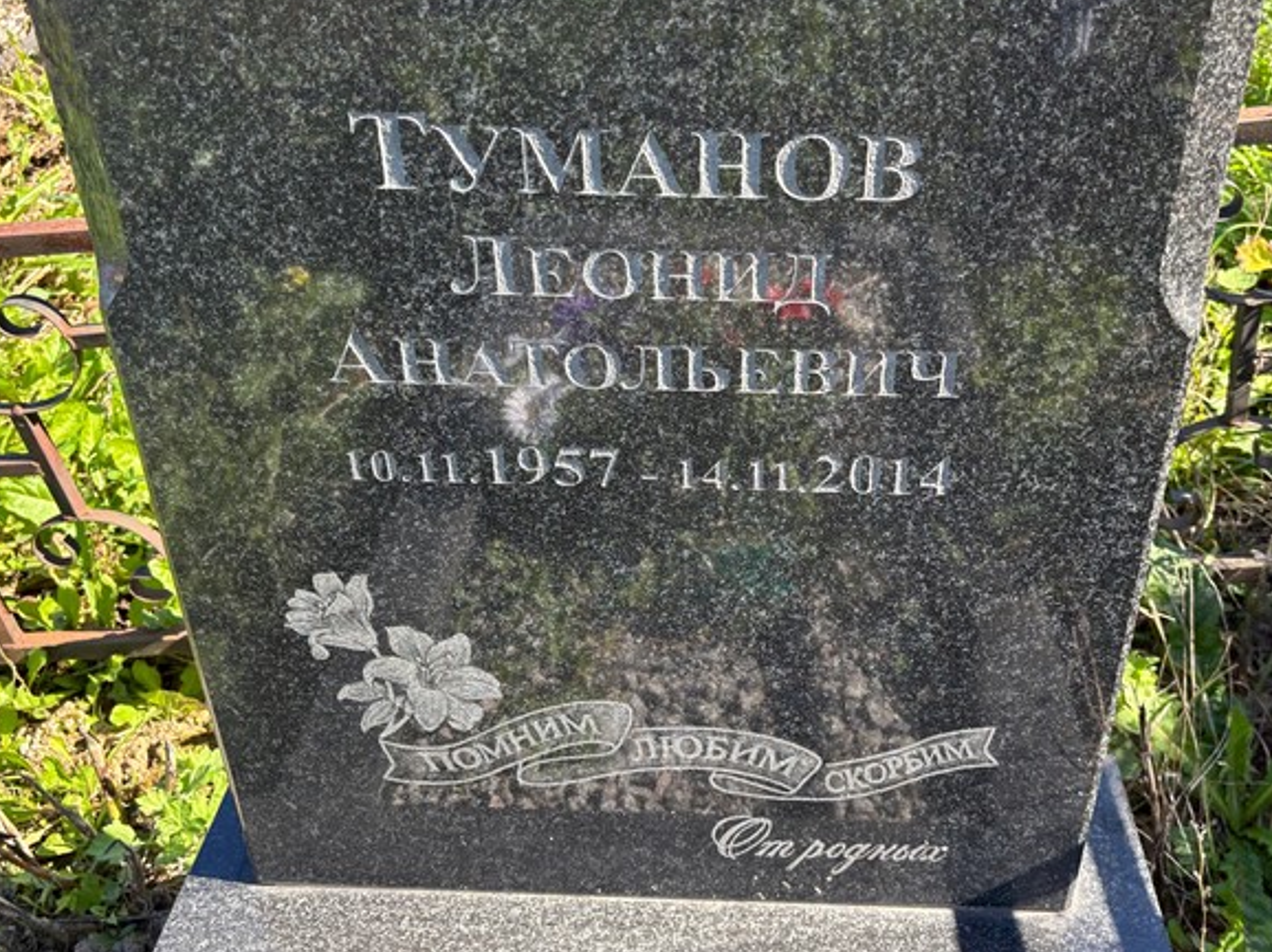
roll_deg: +3.6
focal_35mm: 36
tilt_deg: -36.7
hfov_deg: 51.3
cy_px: 389
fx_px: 1322
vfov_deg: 39.5
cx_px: 711
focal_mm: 5.96
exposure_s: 1/421
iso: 50
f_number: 1.6
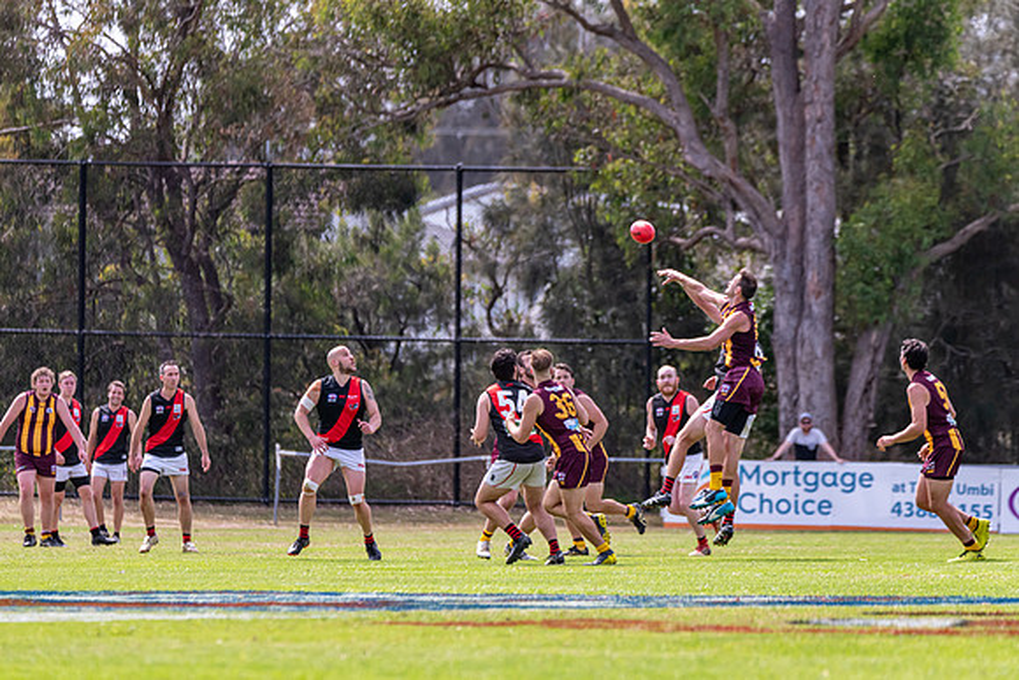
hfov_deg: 6.0
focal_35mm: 341
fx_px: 9654
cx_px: 538
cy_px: 355
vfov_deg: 4.0
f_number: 6.3
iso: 800
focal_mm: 320
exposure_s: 1/1600
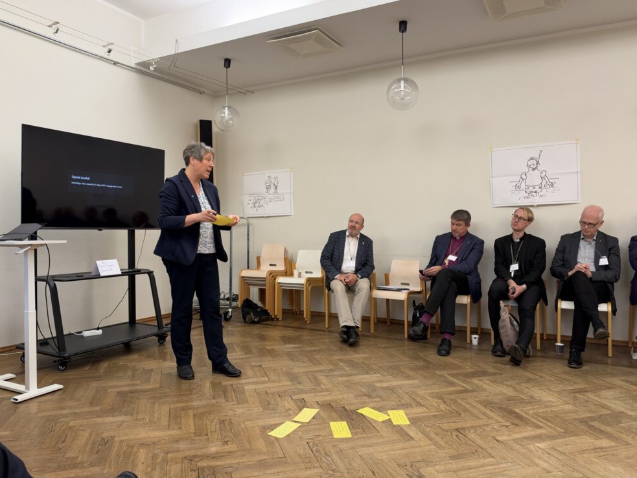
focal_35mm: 25
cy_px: 235
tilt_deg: +0.0
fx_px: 460
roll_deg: +0.7
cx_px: 319
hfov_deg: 69.4
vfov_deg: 54.9
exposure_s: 1/100
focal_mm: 6.93
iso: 160
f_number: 1.51
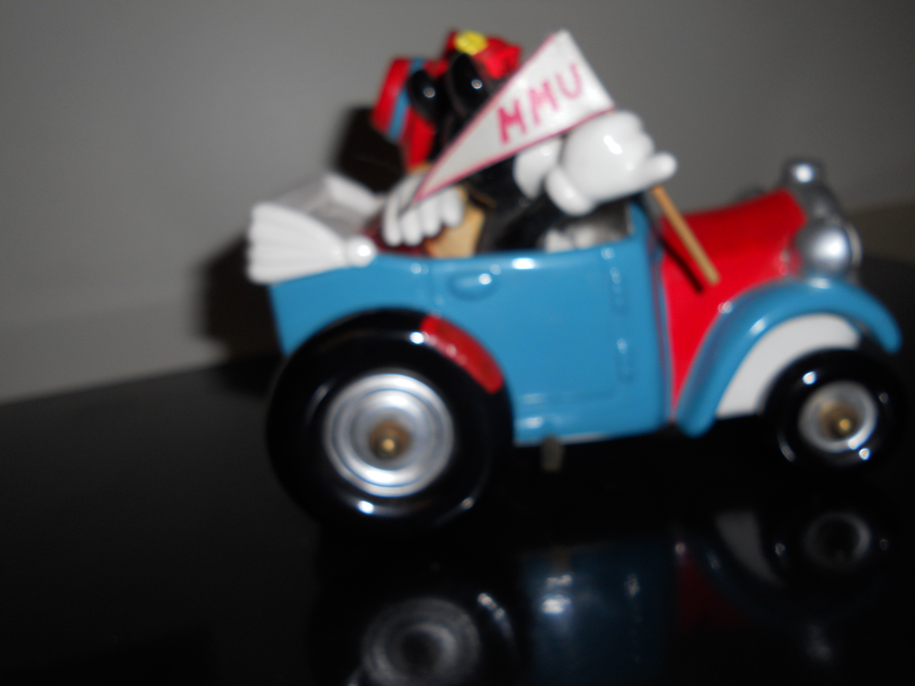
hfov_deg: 56.8
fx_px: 846
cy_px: 343
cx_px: 458
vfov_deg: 44.2
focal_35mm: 32
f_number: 8.8
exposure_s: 1/25
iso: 80
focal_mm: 5.8
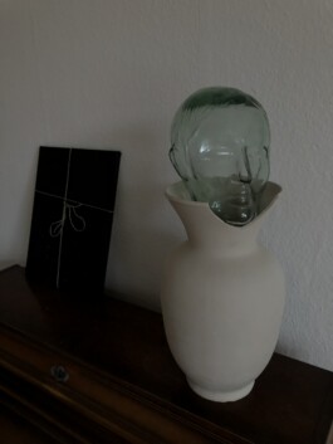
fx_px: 359
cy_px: 222
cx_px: 166
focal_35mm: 28
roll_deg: +1.6
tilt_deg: -16.3
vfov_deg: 63.4
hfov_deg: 49.8
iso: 40
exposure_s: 1/15
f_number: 1.8
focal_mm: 3.99
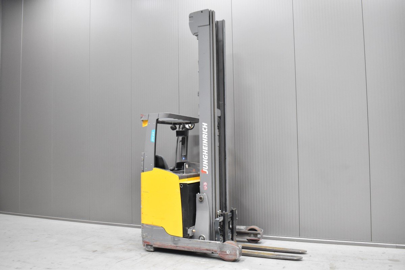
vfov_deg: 40.0
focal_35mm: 33
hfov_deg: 57.2
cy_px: 135
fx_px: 371
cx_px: 202
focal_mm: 22
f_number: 4.5
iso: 1600
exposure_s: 1/30
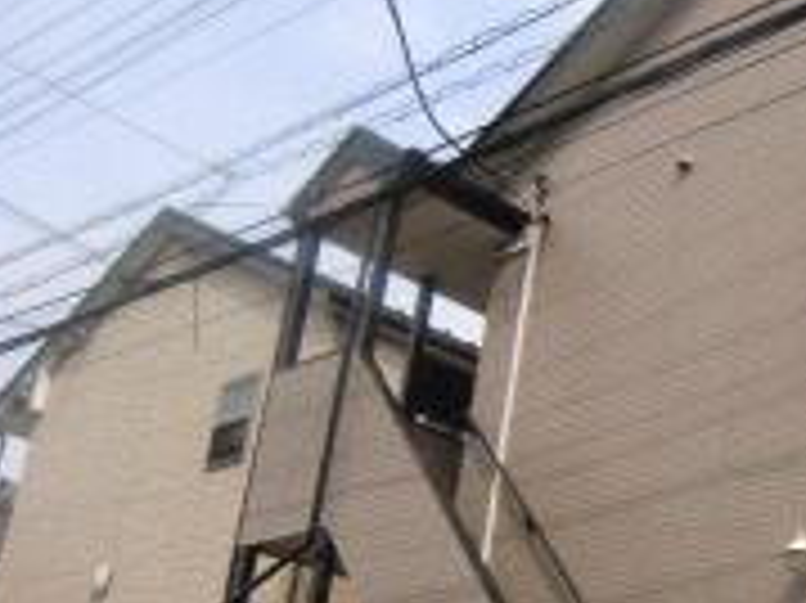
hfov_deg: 28.3
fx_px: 1396
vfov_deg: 23.7
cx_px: 950
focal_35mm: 60
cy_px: 540
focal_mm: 4.3
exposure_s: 1/640
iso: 64
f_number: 3.2
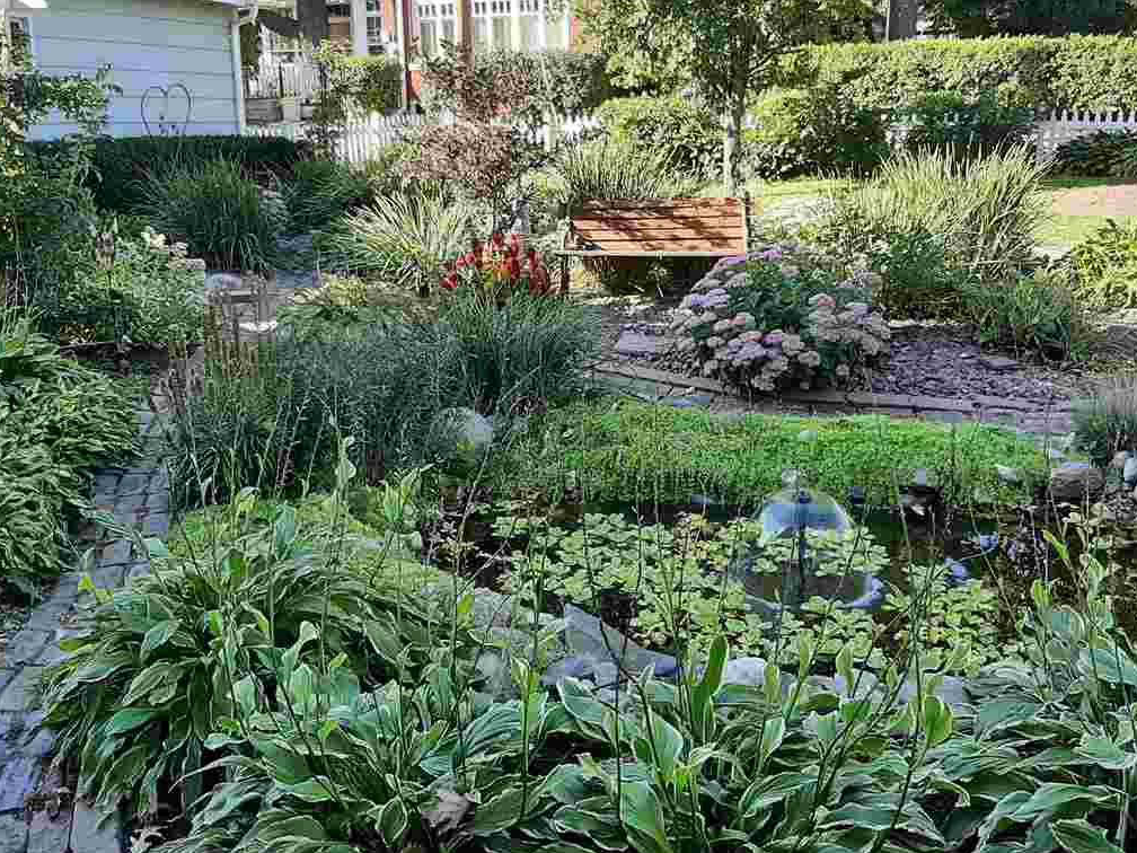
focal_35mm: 33
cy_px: 342
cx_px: 583
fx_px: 1084
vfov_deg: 42.7
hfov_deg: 55.3
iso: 40
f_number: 1.7
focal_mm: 3.93
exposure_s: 1/261
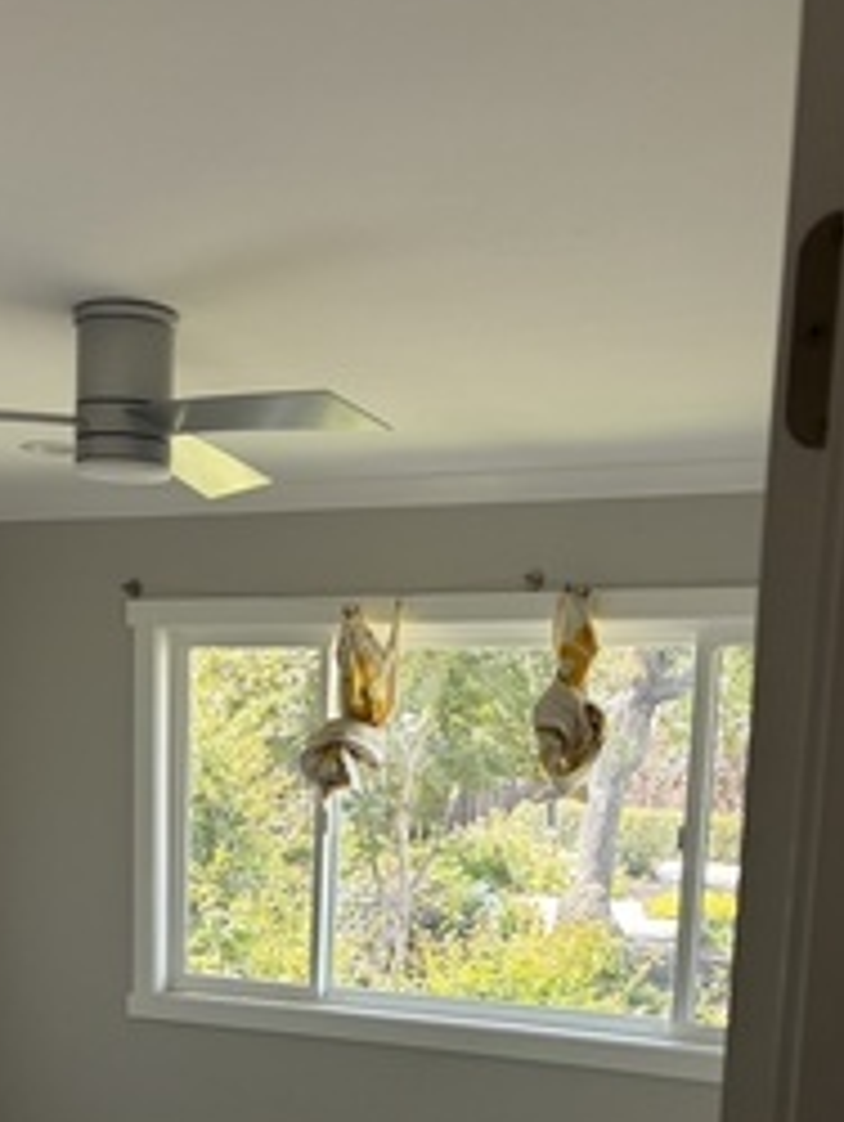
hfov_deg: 28.0
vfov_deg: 34.3
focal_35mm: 52
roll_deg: -1.8
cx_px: 303
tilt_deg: -10.1
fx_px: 1688
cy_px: 1050
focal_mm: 5.96
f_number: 1.6
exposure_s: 1/121
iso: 50
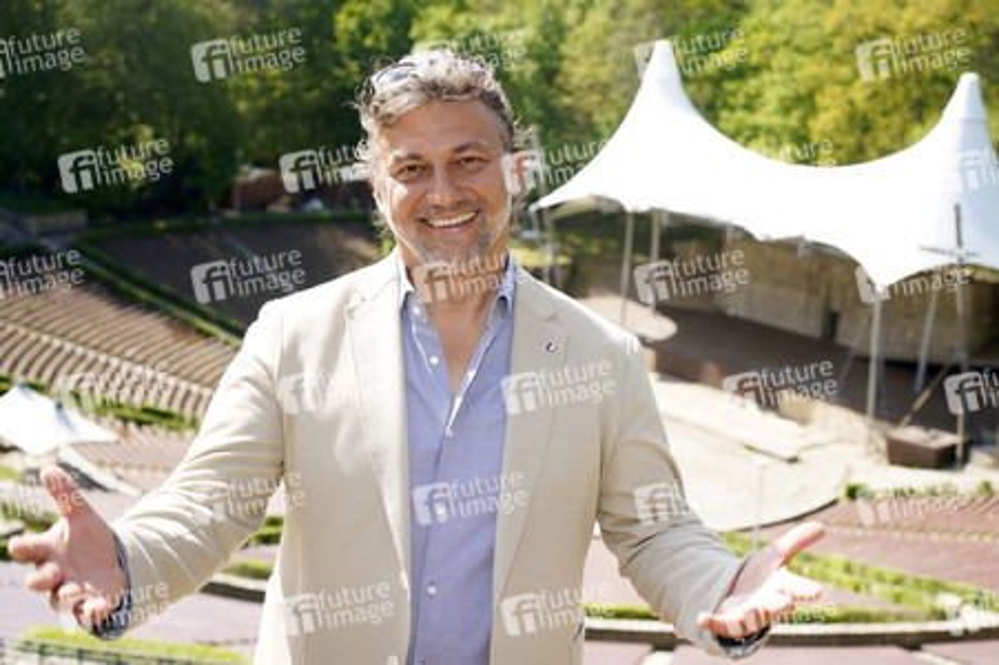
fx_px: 1192
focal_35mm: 43
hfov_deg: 45.5
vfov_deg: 31.1
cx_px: 500
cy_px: 332
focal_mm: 43
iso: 100
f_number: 4.5
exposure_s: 1/250
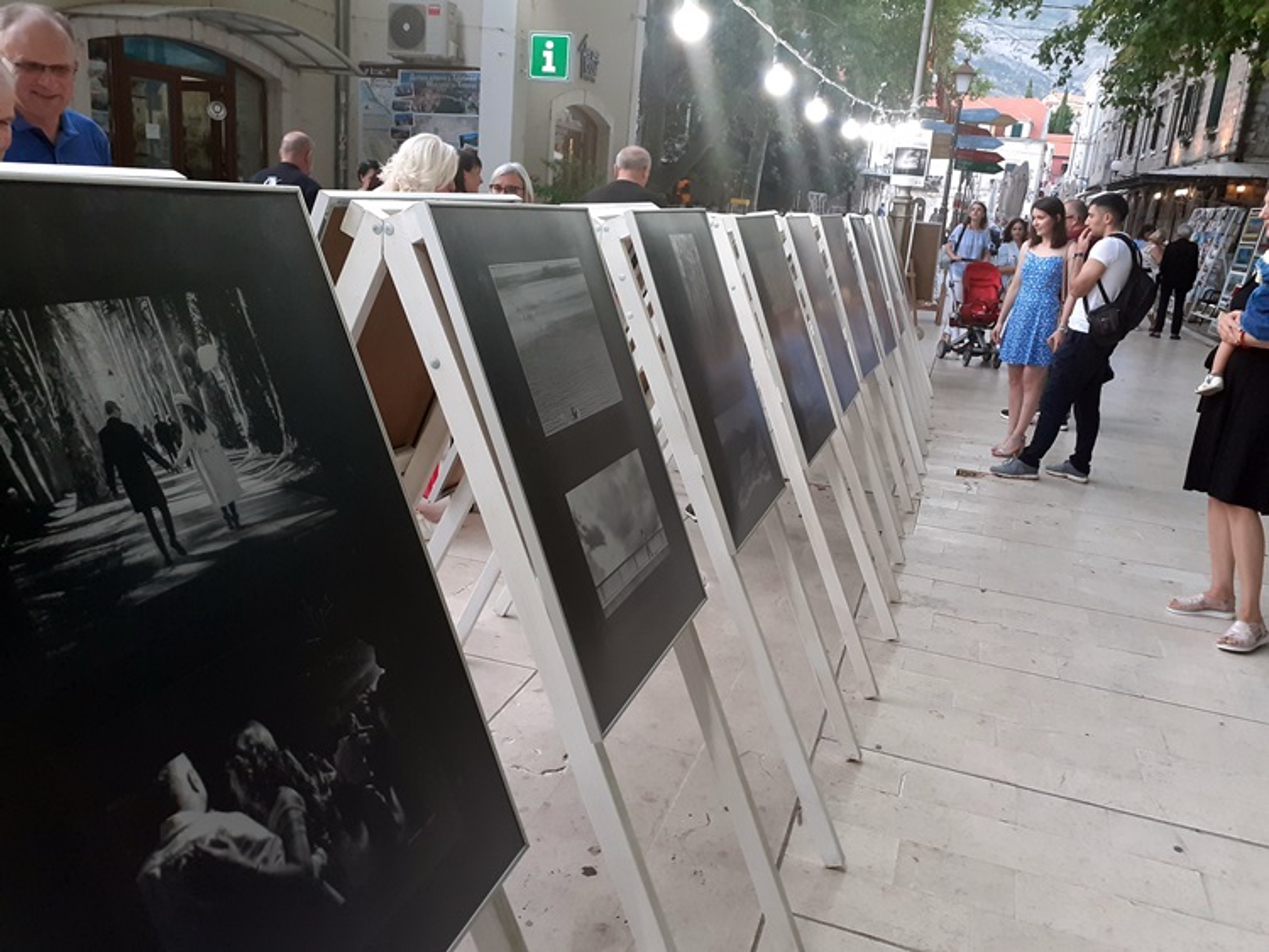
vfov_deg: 51.4
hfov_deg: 65.3
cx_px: 634
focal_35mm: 27
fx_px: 990
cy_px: 476
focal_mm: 3.6
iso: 100
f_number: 1.9
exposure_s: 1/50
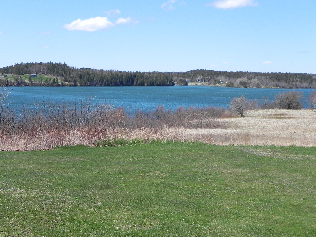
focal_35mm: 58
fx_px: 529
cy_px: 118
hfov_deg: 33.2
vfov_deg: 25.2
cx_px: 158
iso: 160
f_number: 5.6
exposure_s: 1/498
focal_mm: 10.3
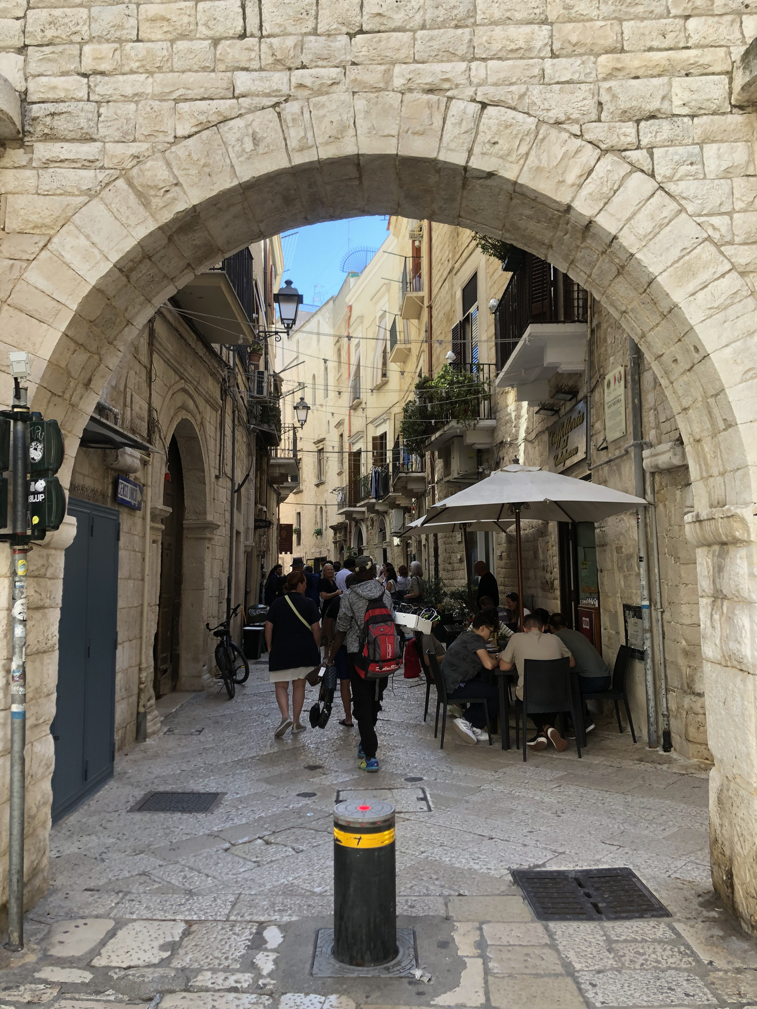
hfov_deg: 49.7
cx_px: 378
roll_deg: +1.5
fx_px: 816
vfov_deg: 63.4
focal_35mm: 28
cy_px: 504
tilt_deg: +5.3
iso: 20
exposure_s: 1/208
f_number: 1.8
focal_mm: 4
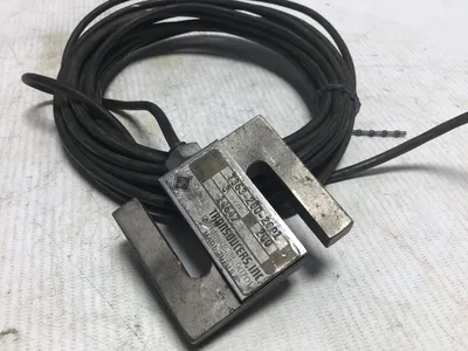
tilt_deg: -44.6
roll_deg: -4.3
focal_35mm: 31
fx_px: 419
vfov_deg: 45.4
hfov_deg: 58.4
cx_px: 234
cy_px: 176
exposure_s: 1/120
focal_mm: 3.3
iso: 32
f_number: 2.4
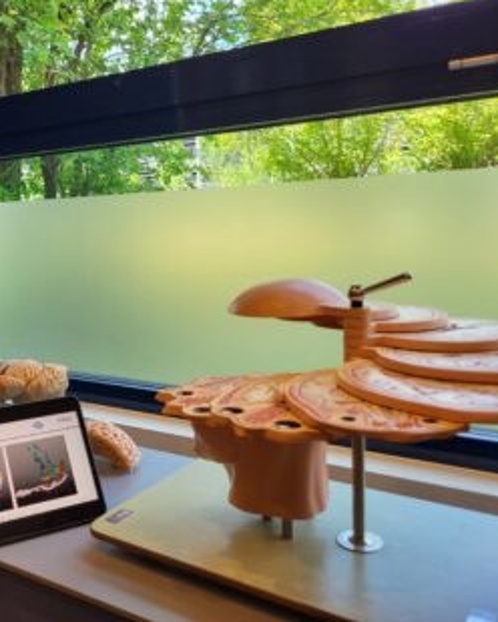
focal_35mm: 35
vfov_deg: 51.5
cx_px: 121
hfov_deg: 41.0
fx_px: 645
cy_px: 303
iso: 40
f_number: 1.8
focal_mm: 5.4
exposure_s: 1/129
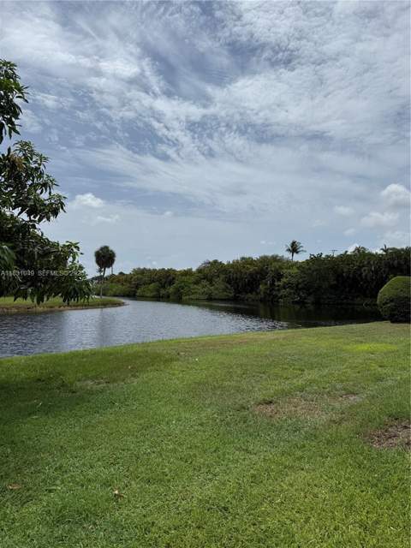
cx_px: 206
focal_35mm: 24
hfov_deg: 56.8
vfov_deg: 71.6
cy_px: 274
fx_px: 380
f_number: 1.78
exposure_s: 1/14286
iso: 80
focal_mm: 6.76
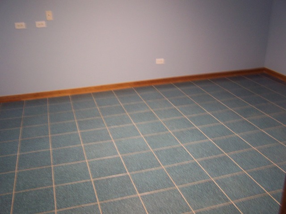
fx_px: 314
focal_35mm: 38
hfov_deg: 49.0
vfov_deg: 37.7
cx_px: 143
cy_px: 107
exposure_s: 1/15
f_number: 2.8
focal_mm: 6.3
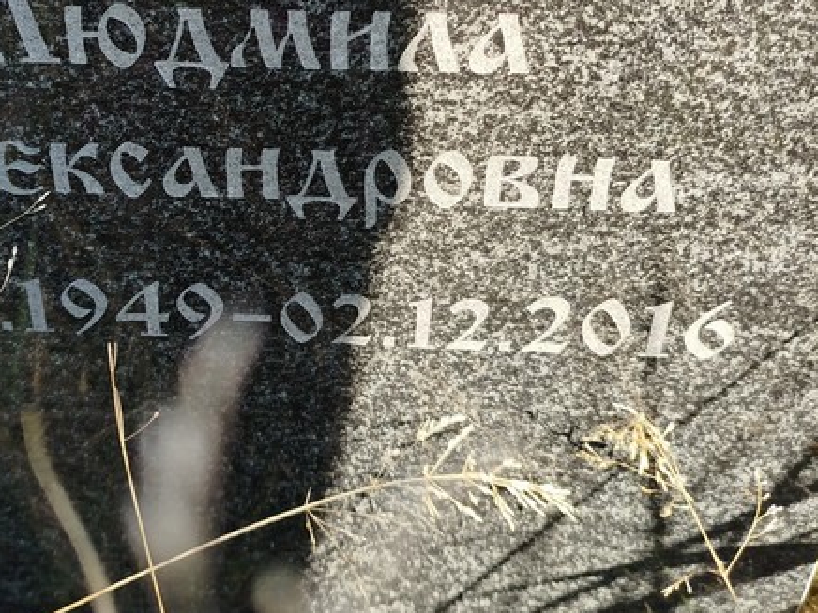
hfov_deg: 42.2
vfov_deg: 32.1
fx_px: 1040
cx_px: 251
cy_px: 135
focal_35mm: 44
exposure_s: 1/170
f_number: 1.7
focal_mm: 5.31
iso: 50
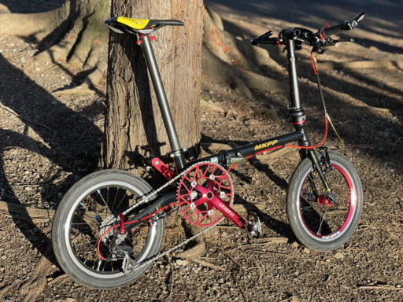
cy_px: 151
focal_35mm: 64
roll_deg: -7.4
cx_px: 202
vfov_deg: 22.9
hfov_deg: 30.3
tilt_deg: -19.5
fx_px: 745
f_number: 2.2
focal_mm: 7.5
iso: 20
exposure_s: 1/215
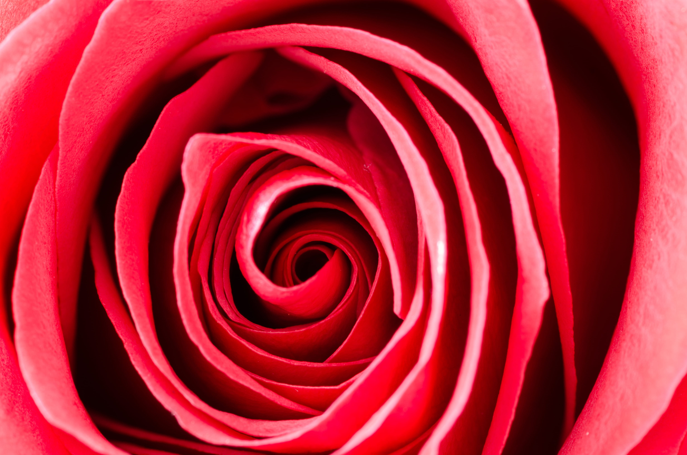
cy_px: 228
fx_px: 2571
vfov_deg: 10.1
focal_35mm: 135
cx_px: 344
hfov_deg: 15.2
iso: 100
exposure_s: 8
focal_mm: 90
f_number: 22
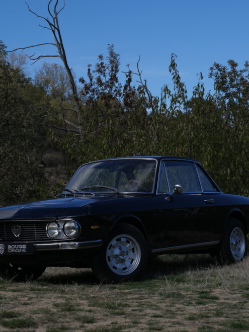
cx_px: 114
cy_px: 187
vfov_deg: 24.4
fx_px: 767
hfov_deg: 18.4
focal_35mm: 80
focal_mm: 33
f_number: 8
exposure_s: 1/1000
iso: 200
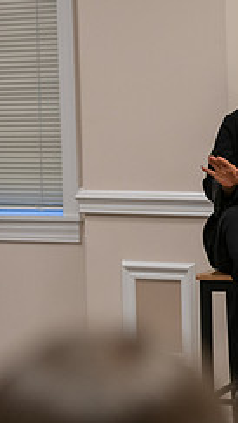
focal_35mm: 195
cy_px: 248
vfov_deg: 11.0
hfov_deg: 6.2
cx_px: 316
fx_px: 2184
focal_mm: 78
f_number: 2.8
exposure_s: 1/200
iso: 1250
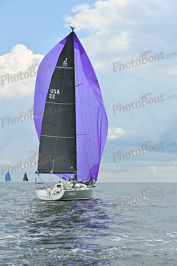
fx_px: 516
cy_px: 133
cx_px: 88
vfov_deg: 28.8
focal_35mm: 70
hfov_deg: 19.5
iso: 320
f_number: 7.1
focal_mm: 70
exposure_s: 1/1250
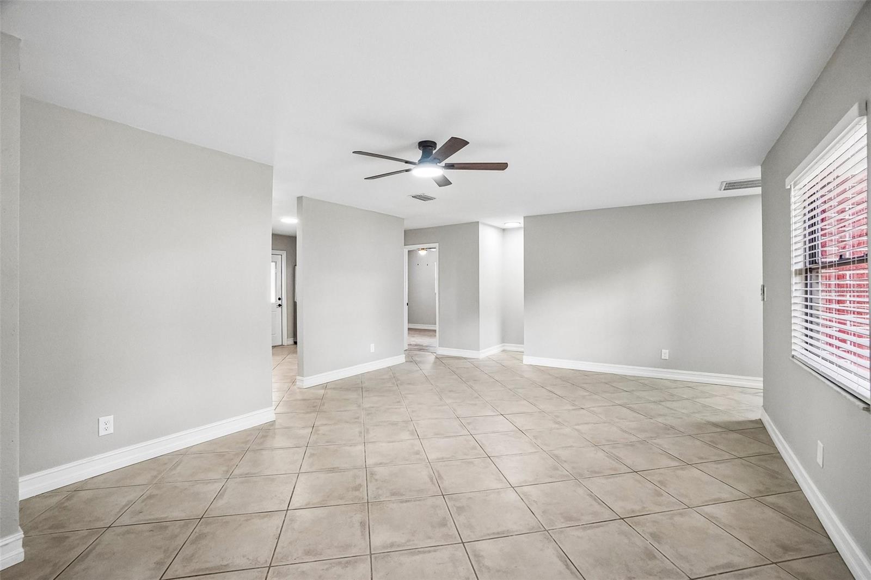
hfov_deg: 100.4
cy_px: 290
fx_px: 363
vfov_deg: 77.3
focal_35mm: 15
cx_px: 436
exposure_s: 1/30
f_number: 8
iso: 1000
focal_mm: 10
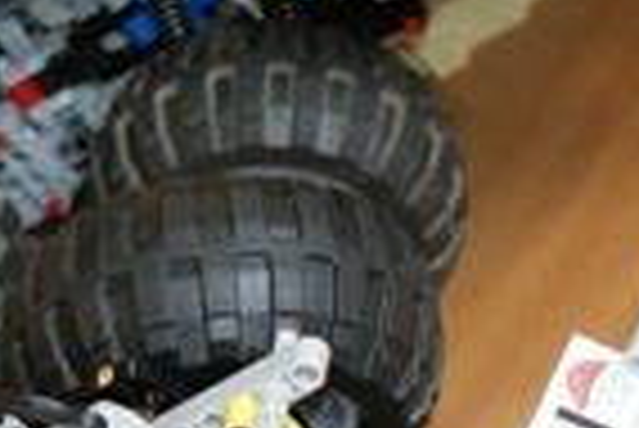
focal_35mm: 338
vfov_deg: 4.0
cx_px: -171
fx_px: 6006
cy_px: 761
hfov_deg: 6.1
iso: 400
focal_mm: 50
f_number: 5.6
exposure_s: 1/80
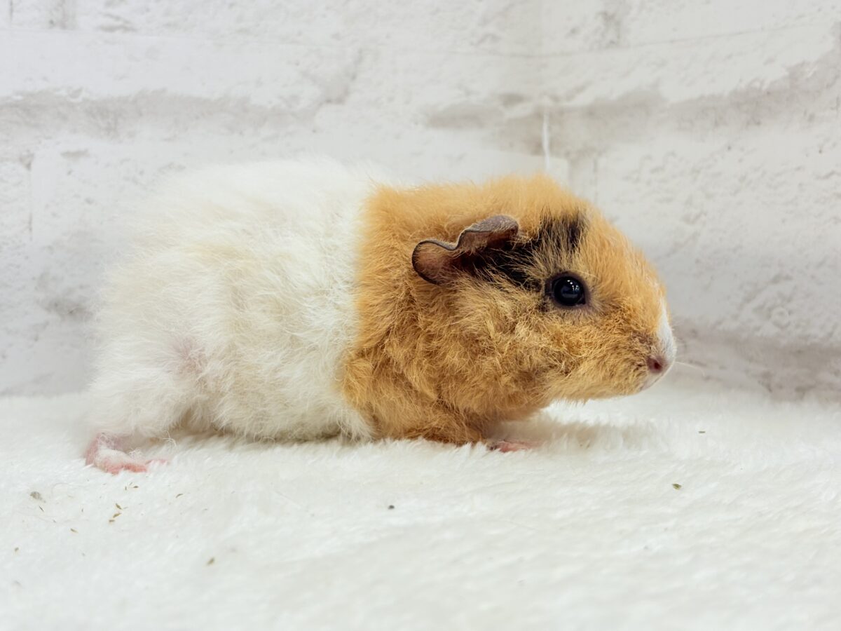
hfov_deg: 36.8
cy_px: 316
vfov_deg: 28.0
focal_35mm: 52
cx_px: 420
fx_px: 1263
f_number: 1.6
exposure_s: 1/100
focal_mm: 5.96
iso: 64
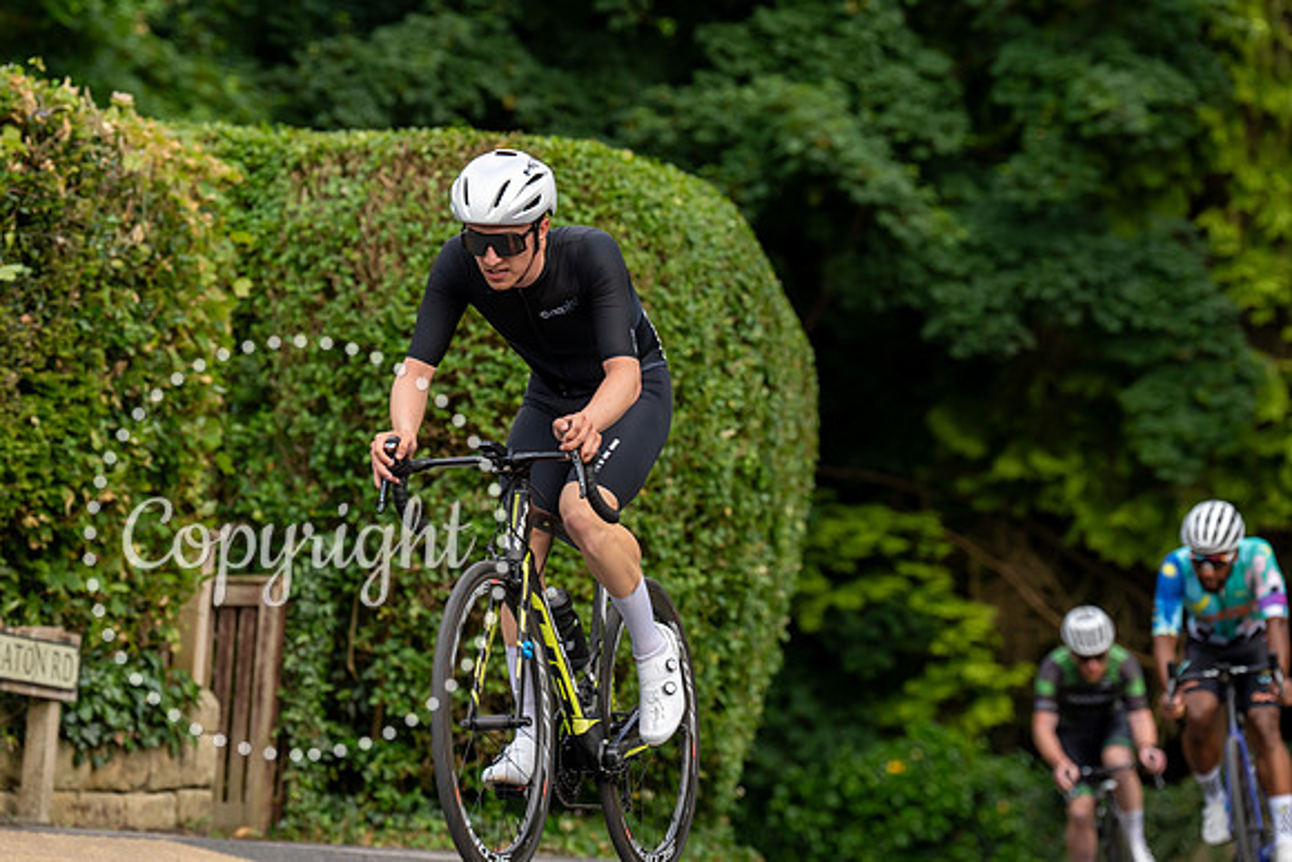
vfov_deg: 7.1
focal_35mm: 193
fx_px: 6941
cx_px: 569
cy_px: 287
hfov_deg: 10.6
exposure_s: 1/800
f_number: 4
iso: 400
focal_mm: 144
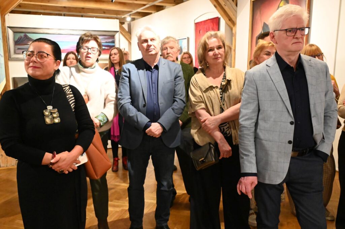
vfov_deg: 39.9
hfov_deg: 57.3
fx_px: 316
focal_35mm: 33
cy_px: 114
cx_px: 172
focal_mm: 33
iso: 16000
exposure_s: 1/160
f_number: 6.3
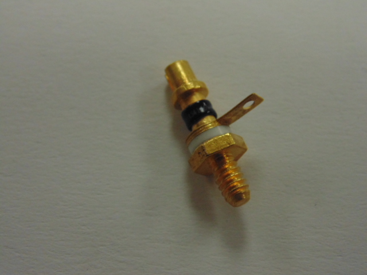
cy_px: 138
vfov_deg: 18.7
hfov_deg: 24.7
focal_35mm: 79
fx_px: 838
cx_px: 184
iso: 320
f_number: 4.3
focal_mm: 14.1
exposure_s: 1/80
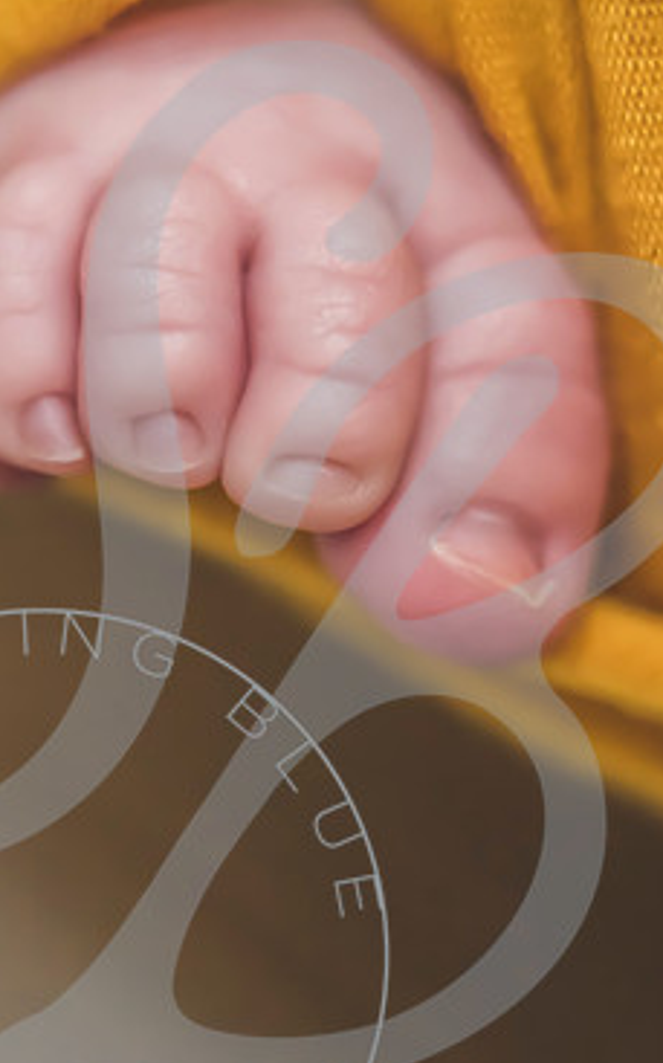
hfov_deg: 8.6
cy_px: 672
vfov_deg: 13.7
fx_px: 4428
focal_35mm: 153
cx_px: 210
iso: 4000
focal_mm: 95
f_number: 5.6
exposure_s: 1/250
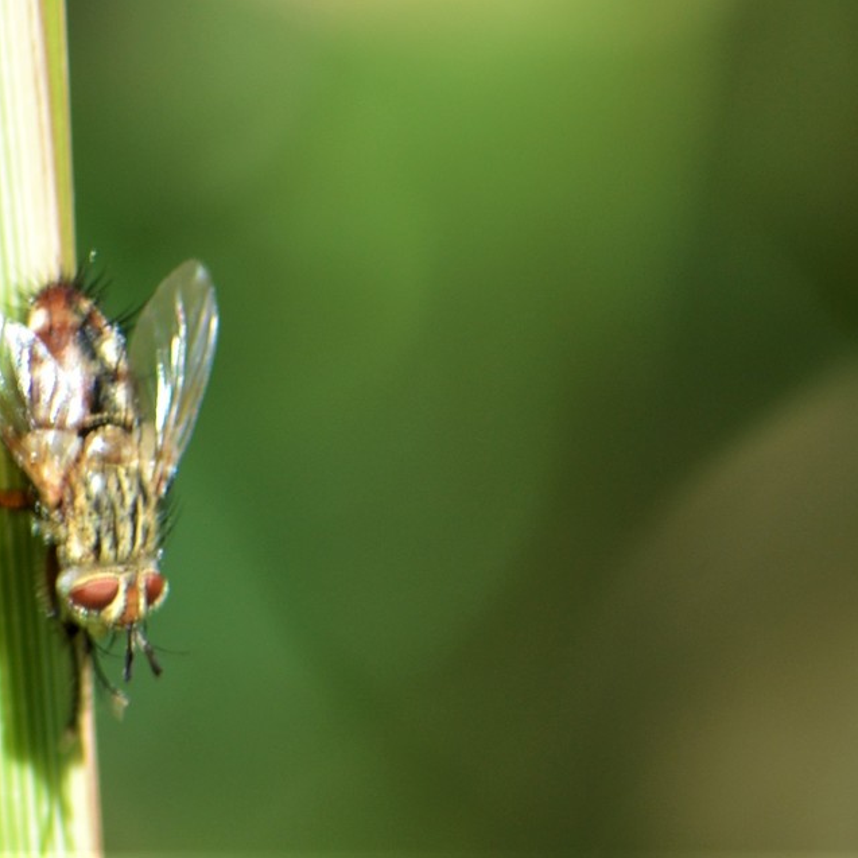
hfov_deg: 3.0
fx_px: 16152
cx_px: 246
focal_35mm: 576
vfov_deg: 3.0
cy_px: 430
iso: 125
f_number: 8
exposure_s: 1/125
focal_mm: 300
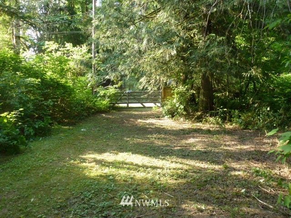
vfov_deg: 53.1
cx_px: 146
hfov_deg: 67.3
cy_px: 109
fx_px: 219
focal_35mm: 26
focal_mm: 4.7
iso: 200
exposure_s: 1/60
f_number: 3.4
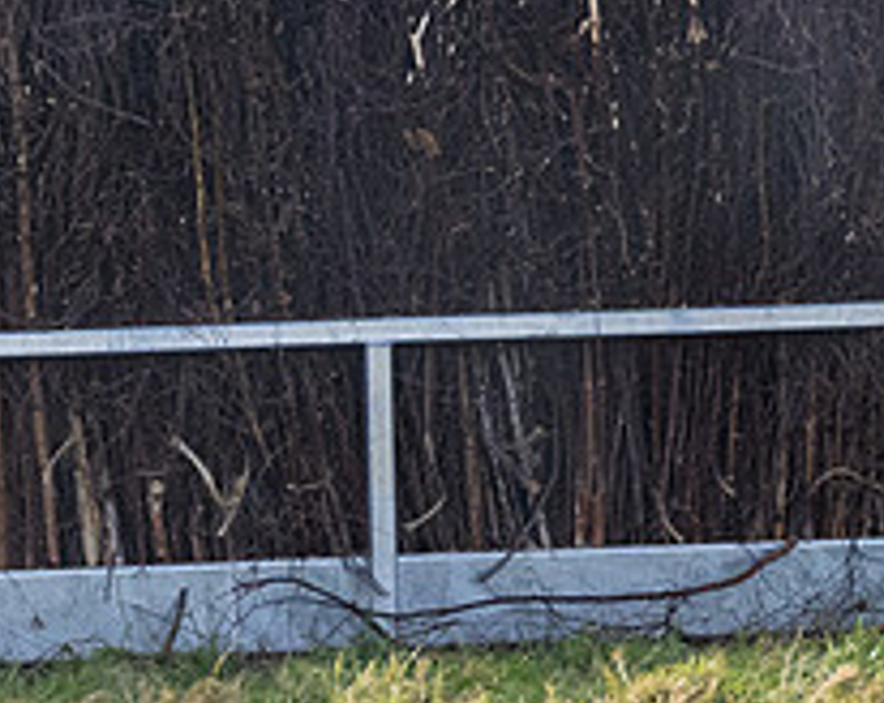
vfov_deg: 1.6
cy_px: -402
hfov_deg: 2.0
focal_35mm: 983
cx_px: 134
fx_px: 25670
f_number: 4
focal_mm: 140
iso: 800
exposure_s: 1/3200
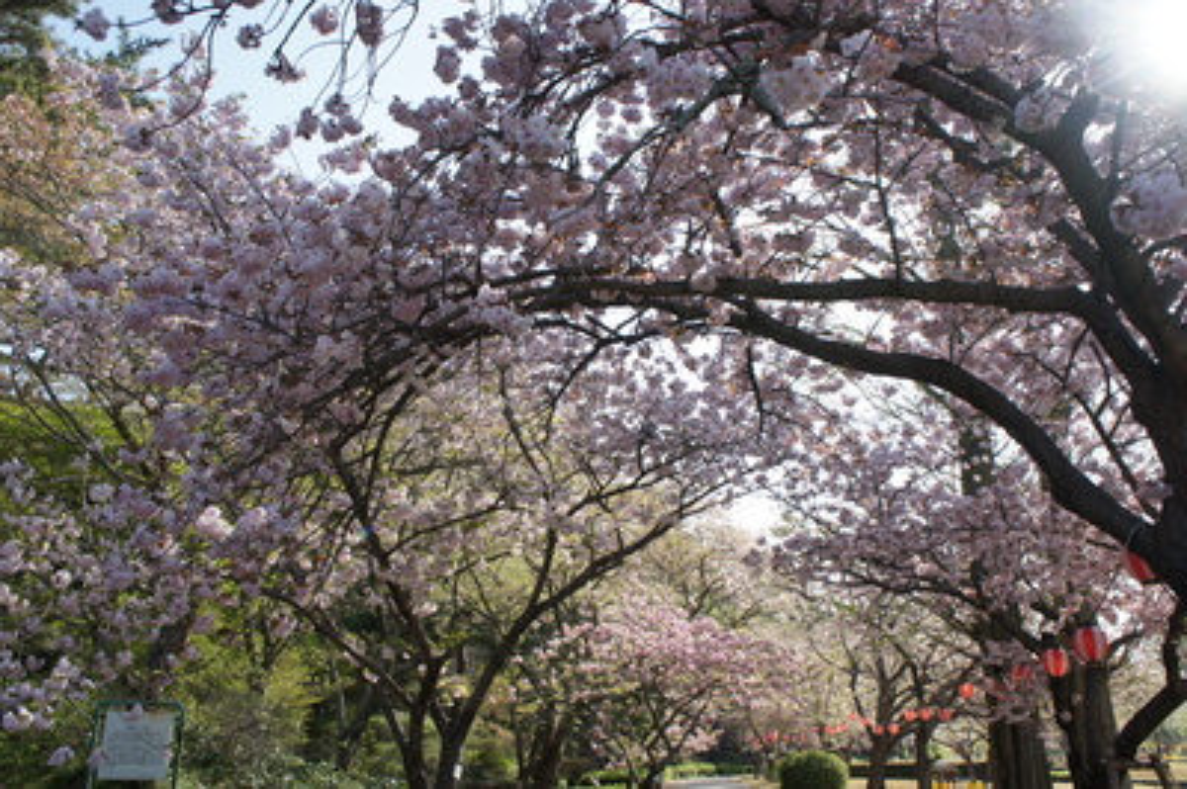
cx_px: 594
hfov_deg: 62.0
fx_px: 988
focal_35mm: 30
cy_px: 394
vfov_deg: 43.5
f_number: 8
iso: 200
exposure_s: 1/200
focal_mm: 20
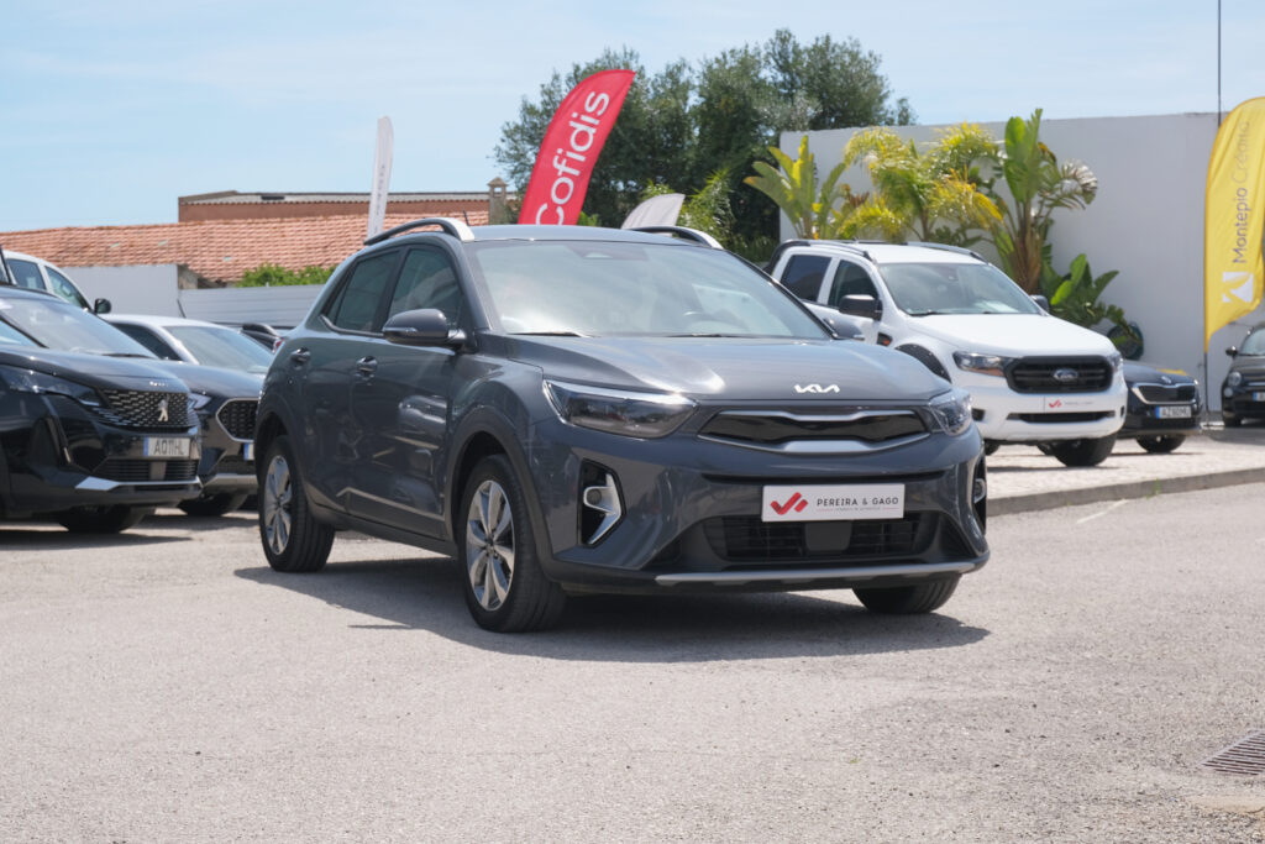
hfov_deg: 32.9
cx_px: 632
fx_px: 2144
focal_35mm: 61
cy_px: 422
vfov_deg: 22.3
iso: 160
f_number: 9
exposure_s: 1/320
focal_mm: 40.8
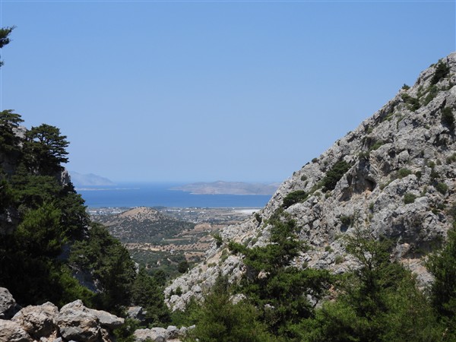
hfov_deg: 40.4
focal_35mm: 47
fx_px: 619
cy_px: 171
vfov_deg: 30.9
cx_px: 228
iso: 100
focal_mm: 8.4
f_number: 3.2
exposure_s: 1/2000
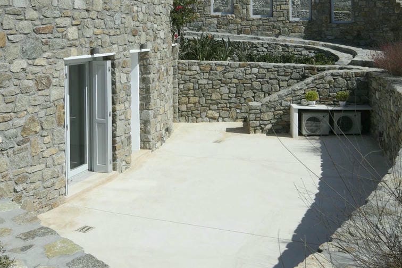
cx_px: 213
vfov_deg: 30.0
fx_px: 480
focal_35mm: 43
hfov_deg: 45.4
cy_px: 32
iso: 100
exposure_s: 1/400
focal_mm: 14
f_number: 10
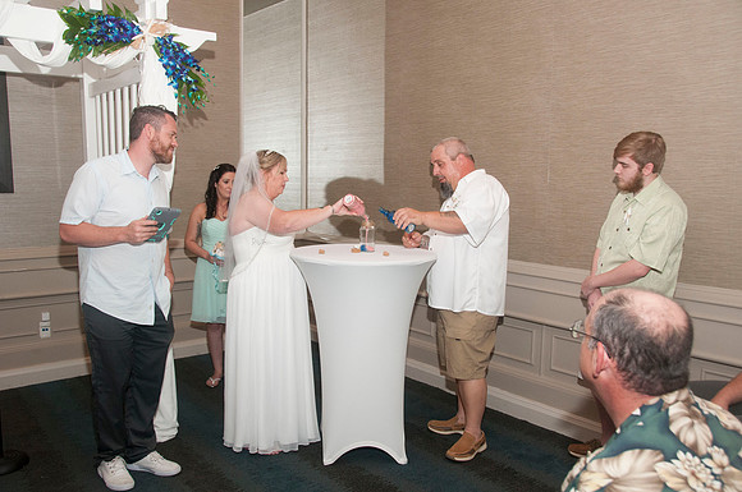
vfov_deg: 43.5
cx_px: 371
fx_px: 617
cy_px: 246
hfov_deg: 62.0
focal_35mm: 30
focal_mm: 20
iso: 800
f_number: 5.6
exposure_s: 1/125
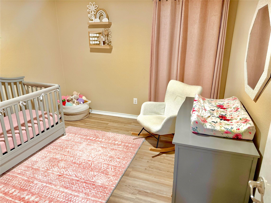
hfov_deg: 71.6
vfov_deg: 56.8
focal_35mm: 24
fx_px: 188
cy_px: 102
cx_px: 136
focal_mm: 6.76
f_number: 1.8
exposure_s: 1/60
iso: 250
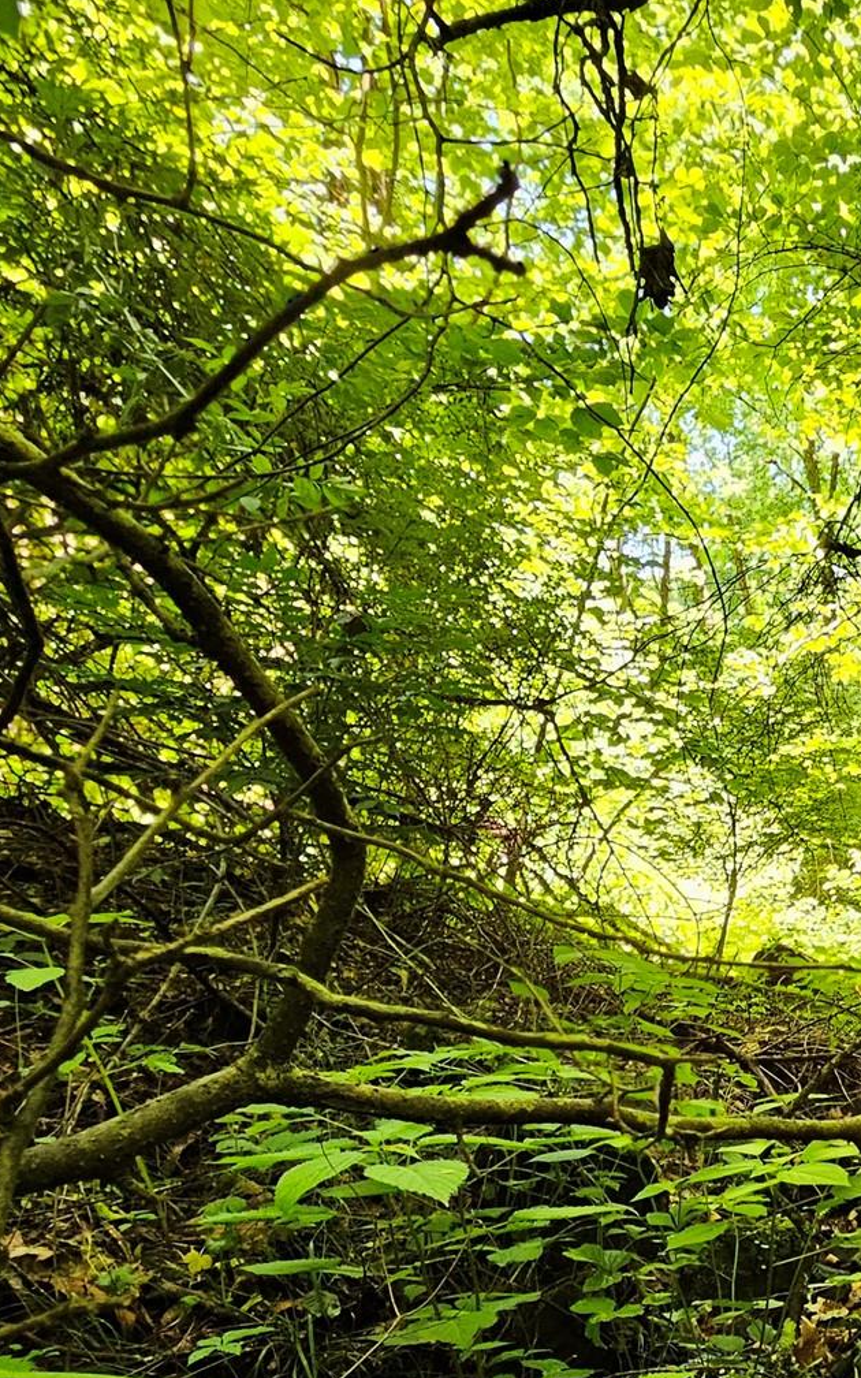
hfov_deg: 35.6
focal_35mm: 28
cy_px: 1023
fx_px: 1051
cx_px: 1018
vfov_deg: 62.9
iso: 160
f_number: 2.2
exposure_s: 1/60
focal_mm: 2.2
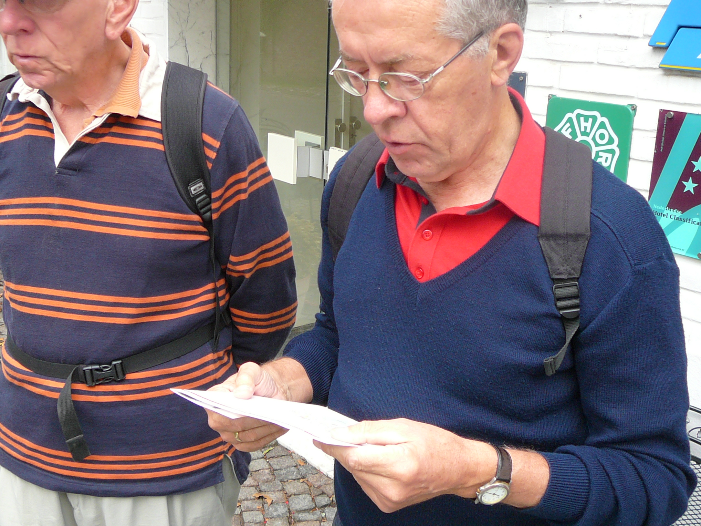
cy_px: 240
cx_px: 310
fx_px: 891
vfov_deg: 32.9
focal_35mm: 44
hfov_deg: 42.9
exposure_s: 1/40
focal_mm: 5.2
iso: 80
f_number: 2.8
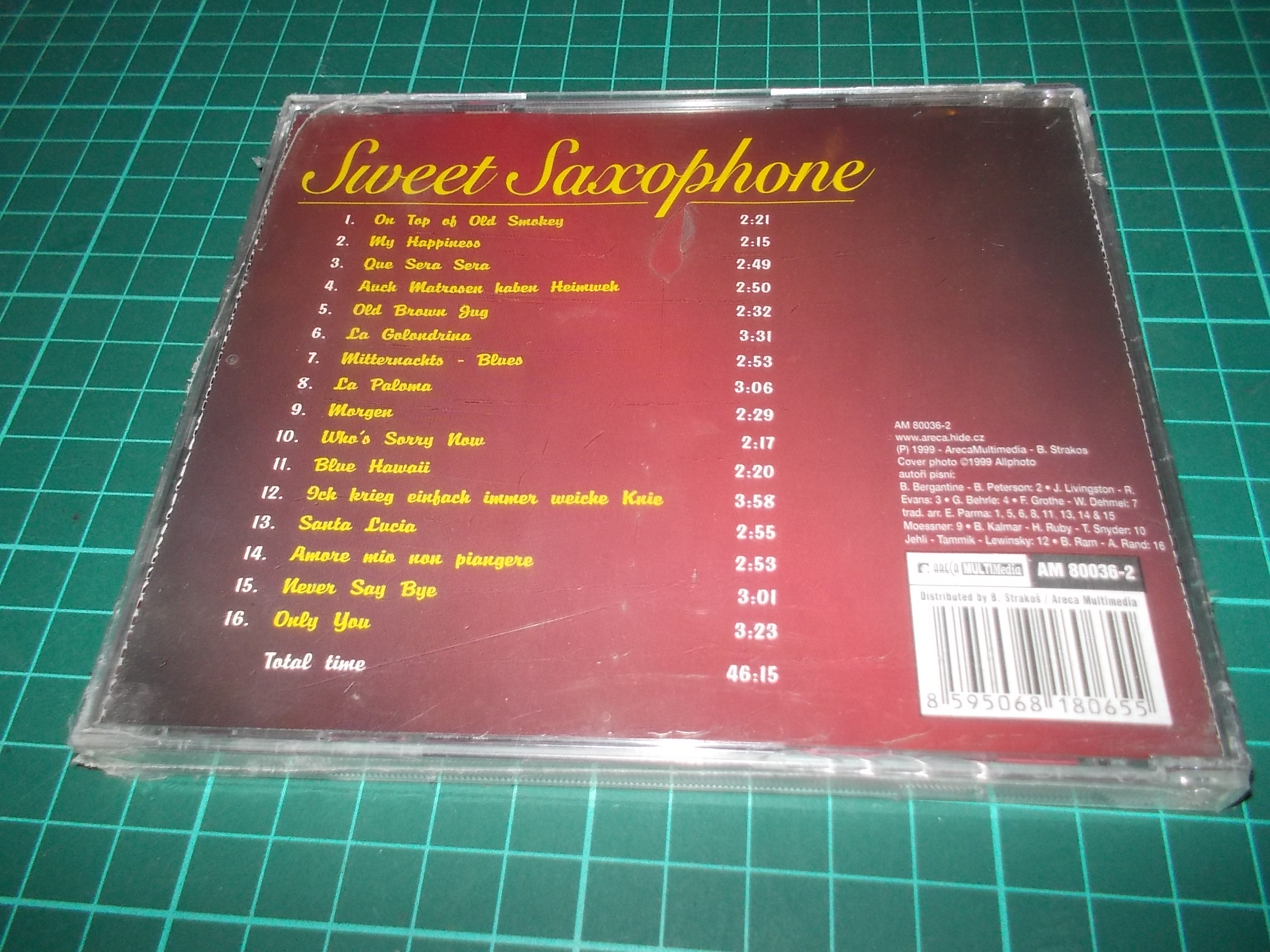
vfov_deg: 48.2
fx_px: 1064
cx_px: 635
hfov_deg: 61.7
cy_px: 476
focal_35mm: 29
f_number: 3.3
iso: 200
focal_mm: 4.1
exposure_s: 1/30
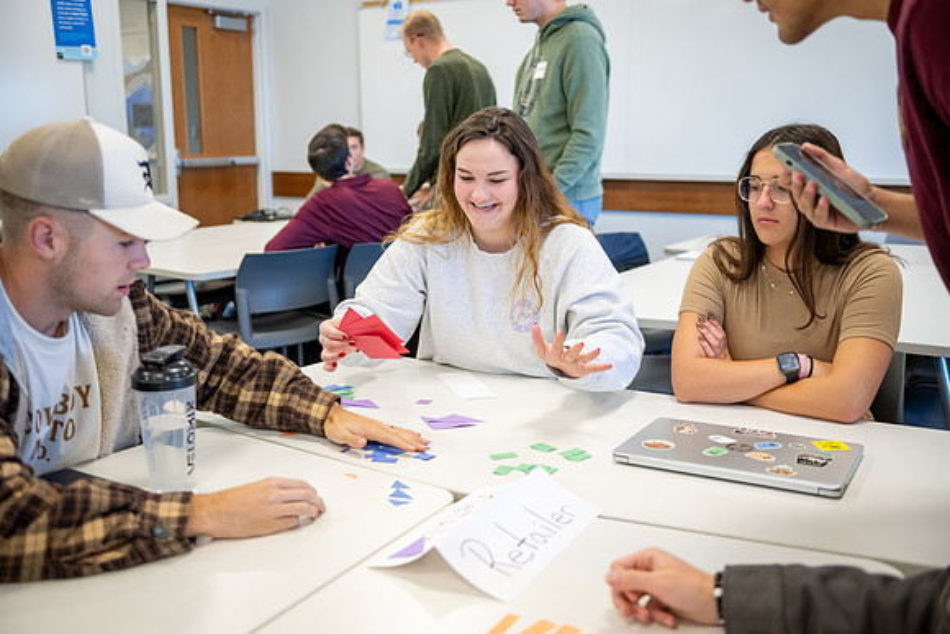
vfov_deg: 36.9
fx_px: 950
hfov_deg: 53.1
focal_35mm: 36
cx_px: 475
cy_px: 317
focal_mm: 36
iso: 1000
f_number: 2.8
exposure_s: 1/160
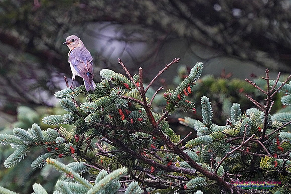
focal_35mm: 1164
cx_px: 146
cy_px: 97
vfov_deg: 1.2
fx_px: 9411
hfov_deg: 1.8
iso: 6400
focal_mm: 1164
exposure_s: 1/100
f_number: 13
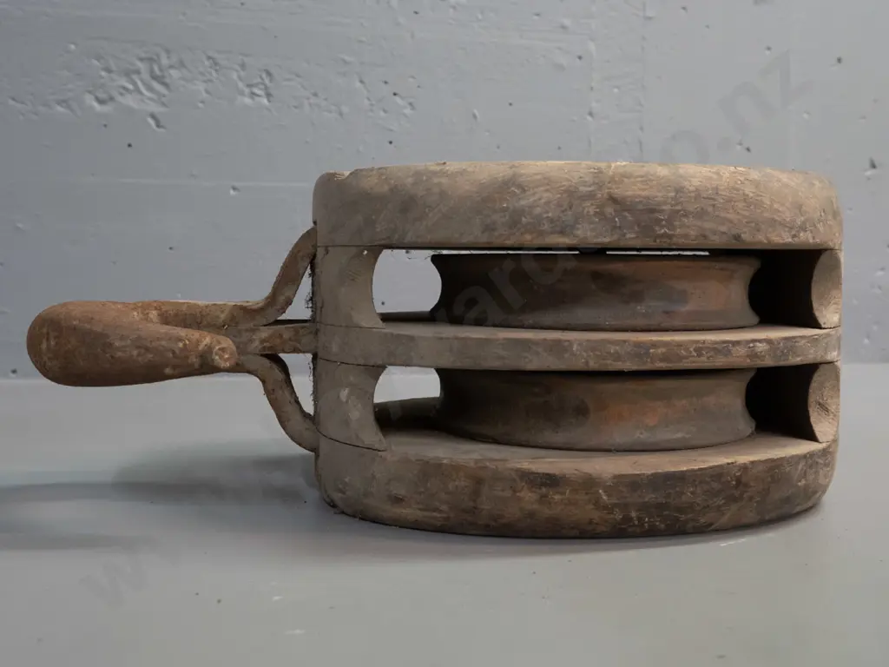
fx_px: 976
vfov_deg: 37.7
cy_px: 334
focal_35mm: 38
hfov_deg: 49.0
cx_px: 444
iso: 2000
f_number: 6.3
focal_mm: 19
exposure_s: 1/50
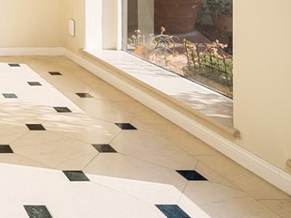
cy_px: -50
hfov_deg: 30.1
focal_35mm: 49
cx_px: -96
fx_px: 412
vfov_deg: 26.2
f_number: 8
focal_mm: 16
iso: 400
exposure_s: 1/125
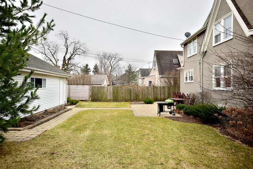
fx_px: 148
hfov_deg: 81.2
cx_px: 126
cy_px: 84
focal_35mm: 21
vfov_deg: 59.5
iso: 400
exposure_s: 1/100
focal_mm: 14
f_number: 4.8
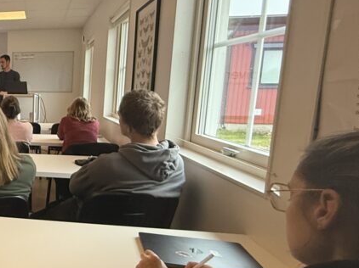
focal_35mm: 34
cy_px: 139
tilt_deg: -7.0
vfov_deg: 41.7
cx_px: -30
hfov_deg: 43.0
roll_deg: -0.2
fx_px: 352
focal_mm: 2.22
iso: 320
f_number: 2.2
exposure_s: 1/80
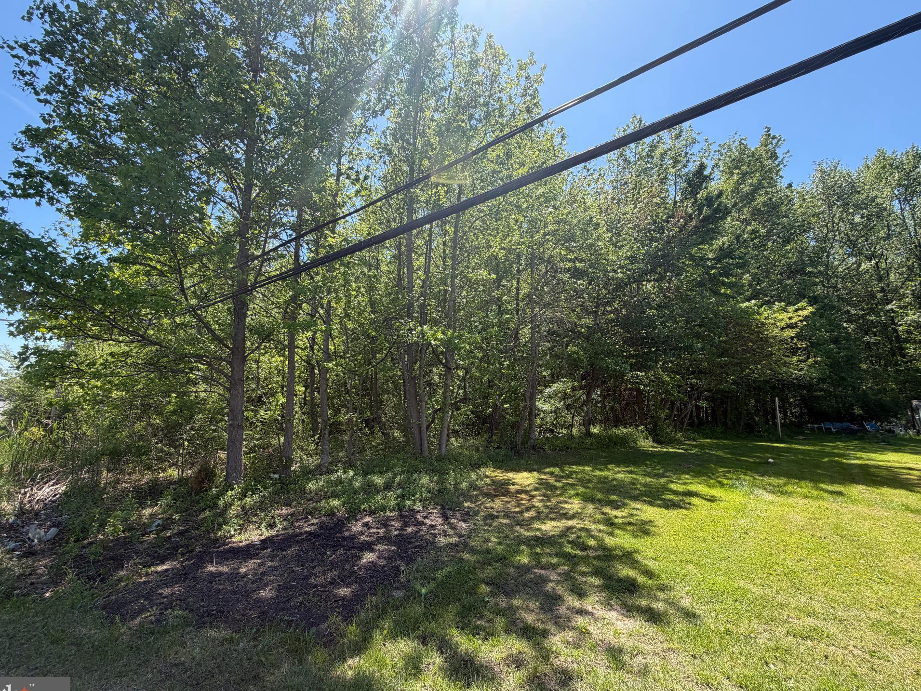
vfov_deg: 81.8
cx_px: 443
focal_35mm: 15
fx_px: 399
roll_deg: -0.7
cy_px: 346
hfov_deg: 98.1
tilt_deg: +8.1
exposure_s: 1/549
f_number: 2.2
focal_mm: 2.22
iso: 40
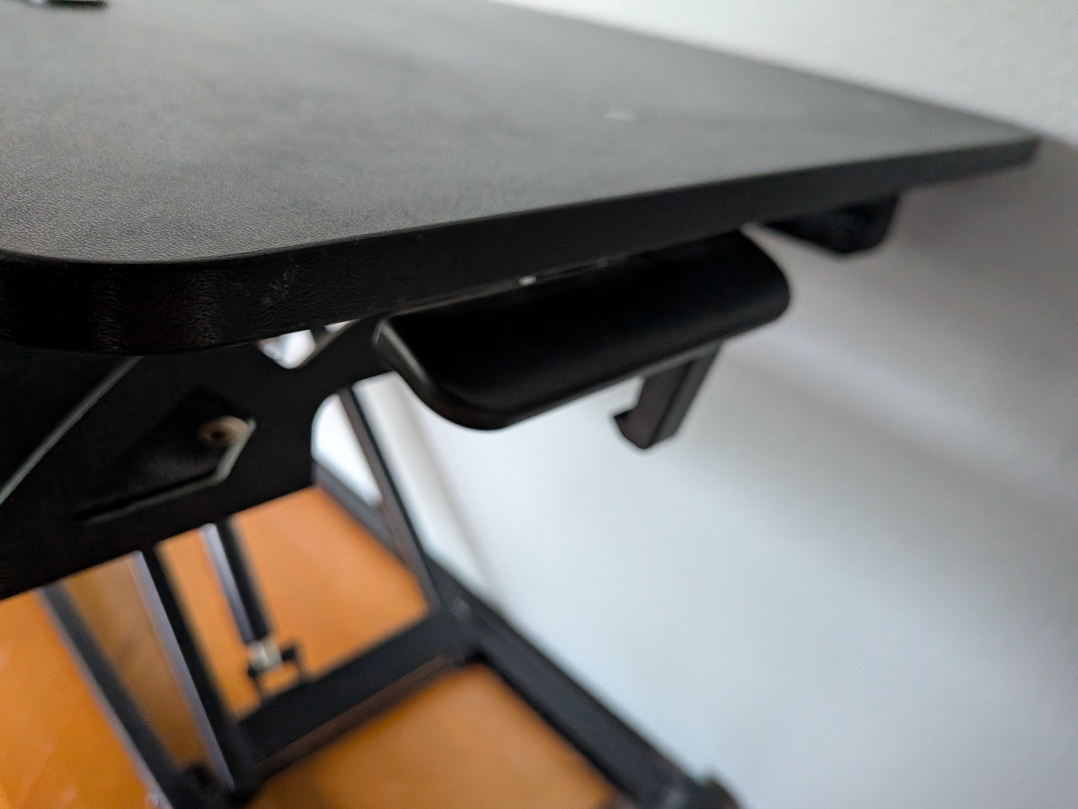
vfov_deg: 56.8
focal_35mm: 24
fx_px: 747
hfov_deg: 71.6
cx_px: 539
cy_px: 404
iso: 1498
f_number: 1.7
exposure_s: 1/120
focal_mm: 4.53
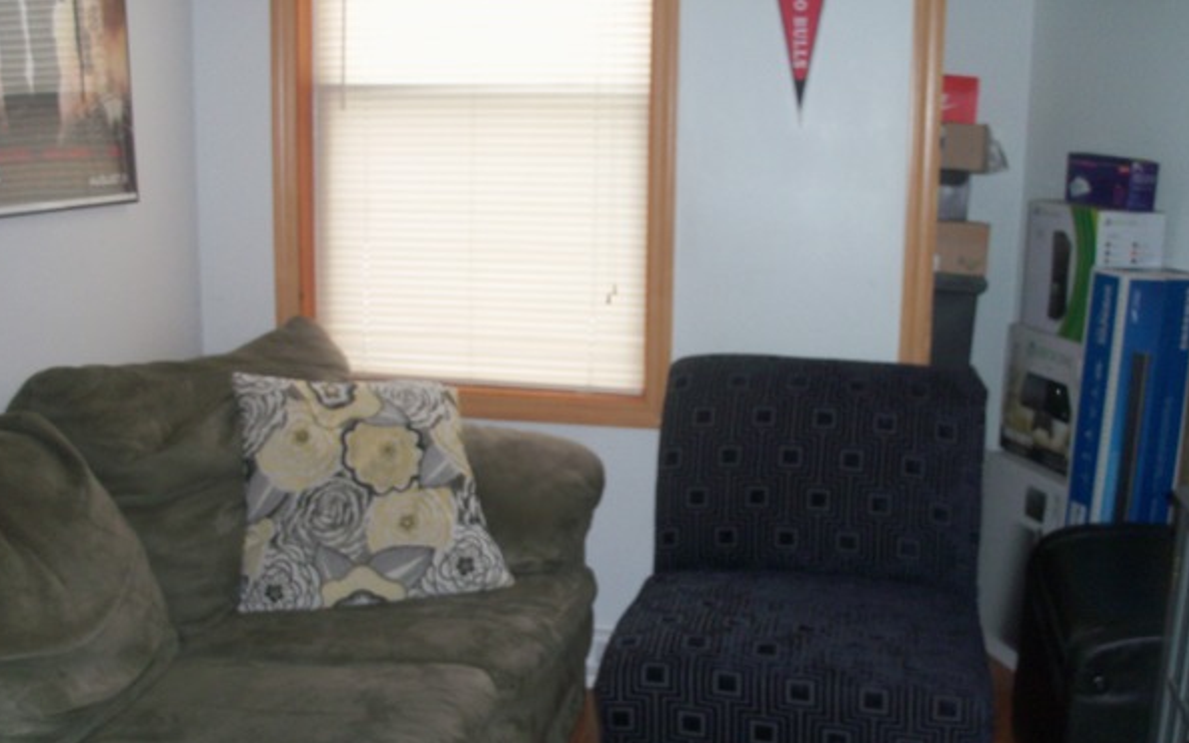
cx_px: 617
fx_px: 1296
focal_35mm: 40
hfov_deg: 49.3
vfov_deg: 31.9
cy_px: 445
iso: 100
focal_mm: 6.3
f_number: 3
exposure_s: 1/30
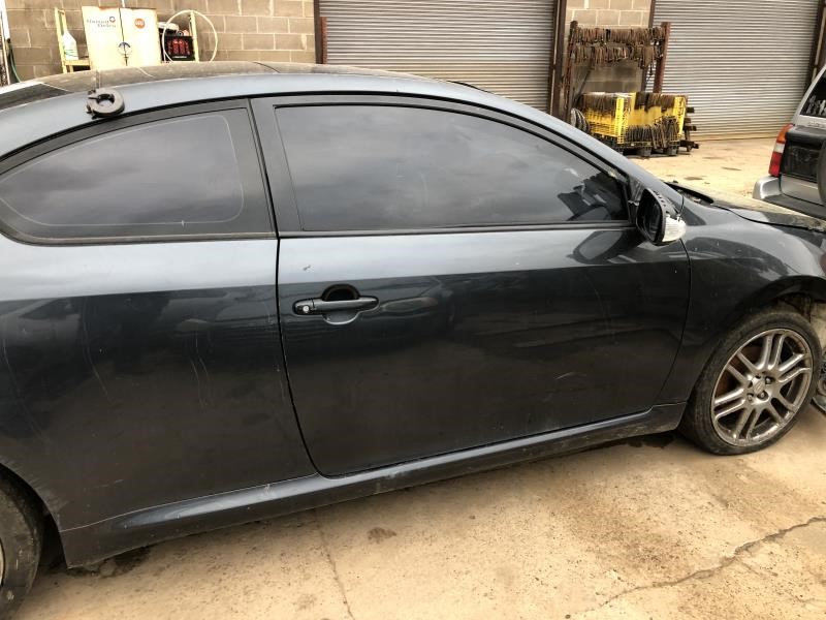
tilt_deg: -20.5
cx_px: 413
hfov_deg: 63.4
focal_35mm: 28
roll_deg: +1.9
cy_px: 310
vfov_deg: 49.7
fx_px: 668
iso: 25
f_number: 1.8
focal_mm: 3.99
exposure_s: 1/40
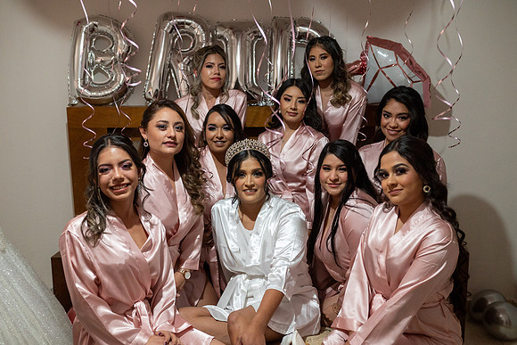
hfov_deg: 54.4
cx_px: 258
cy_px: 172
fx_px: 503
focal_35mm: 35
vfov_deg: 37.9
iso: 1600
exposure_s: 1/125
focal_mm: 35
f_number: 3.5
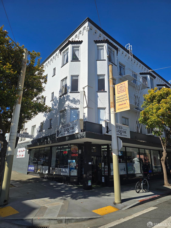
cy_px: 114
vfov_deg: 73.9
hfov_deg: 58.9
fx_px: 151
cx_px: 86
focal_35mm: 23
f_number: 1.7
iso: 12
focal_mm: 6.3
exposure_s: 1/1078
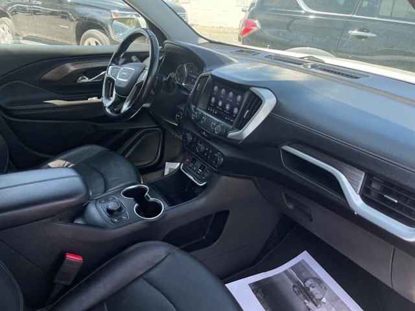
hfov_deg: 67.3
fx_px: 312
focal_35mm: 26
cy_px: 156
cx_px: 208
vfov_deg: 53.1
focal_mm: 5.1
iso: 32
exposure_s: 1/486
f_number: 1.6
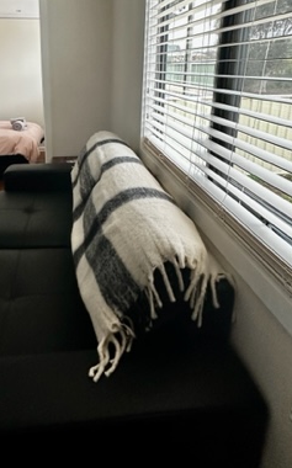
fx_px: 319
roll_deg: -0.2
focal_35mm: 25
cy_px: 156
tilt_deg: -16.4
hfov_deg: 48.3
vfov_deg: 70.5
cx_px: 96
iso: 320
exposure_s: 1/99
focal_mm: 2.22
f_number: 2.2
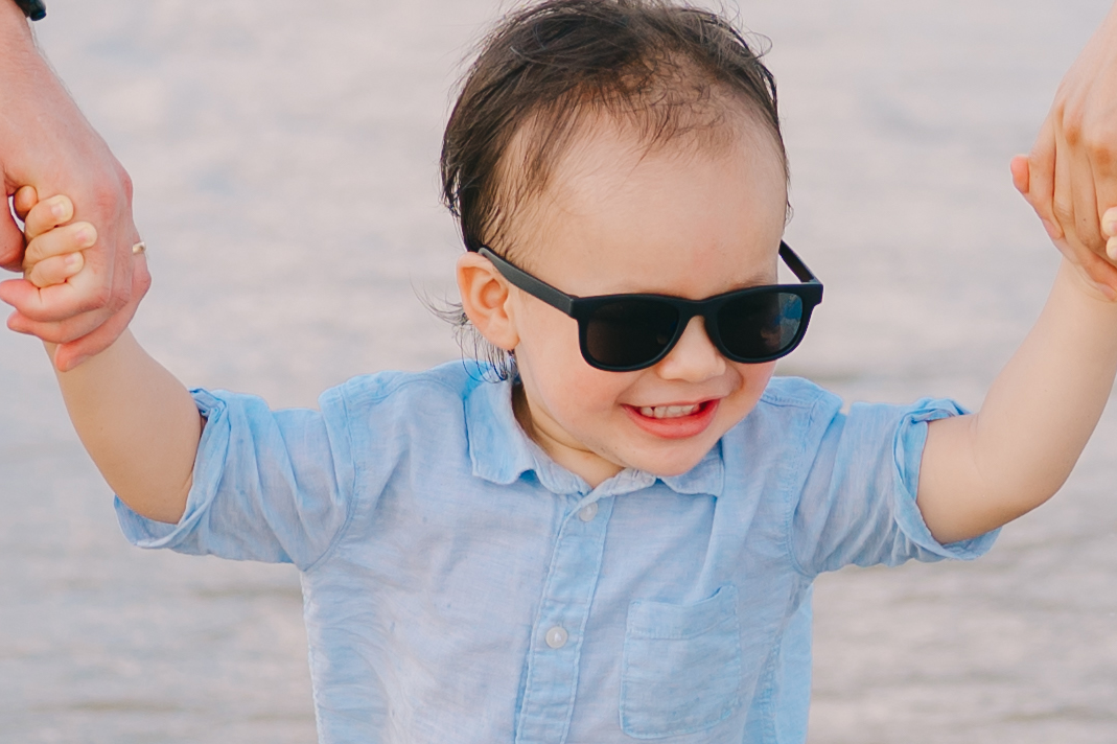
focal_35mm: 283
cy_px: 0
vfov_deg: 4.8
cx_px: 575
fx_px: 8778
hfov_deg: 7.3
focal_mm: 50
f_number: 2.2
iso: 100
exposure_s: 1/1000
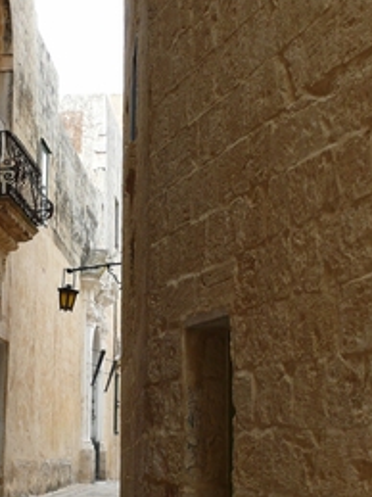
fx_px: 1162
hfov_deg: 17.8
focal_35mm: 81
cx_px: 10
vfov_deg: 24.0
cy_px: 351
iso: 100
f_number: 4
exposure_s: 1/200
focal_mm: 7.4
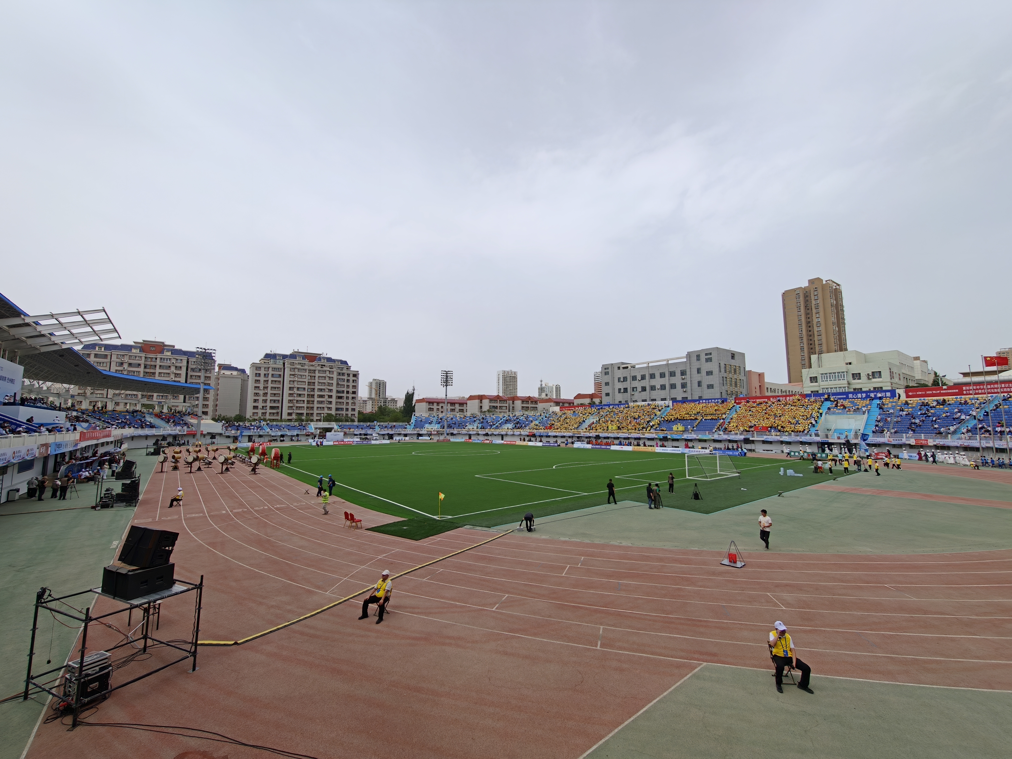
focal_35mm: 14
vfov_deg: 85.7
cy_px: 380
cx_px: 506
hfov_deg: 102.1
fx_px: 409
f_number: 2
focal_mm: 2.63
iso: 80
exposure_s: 1/1509
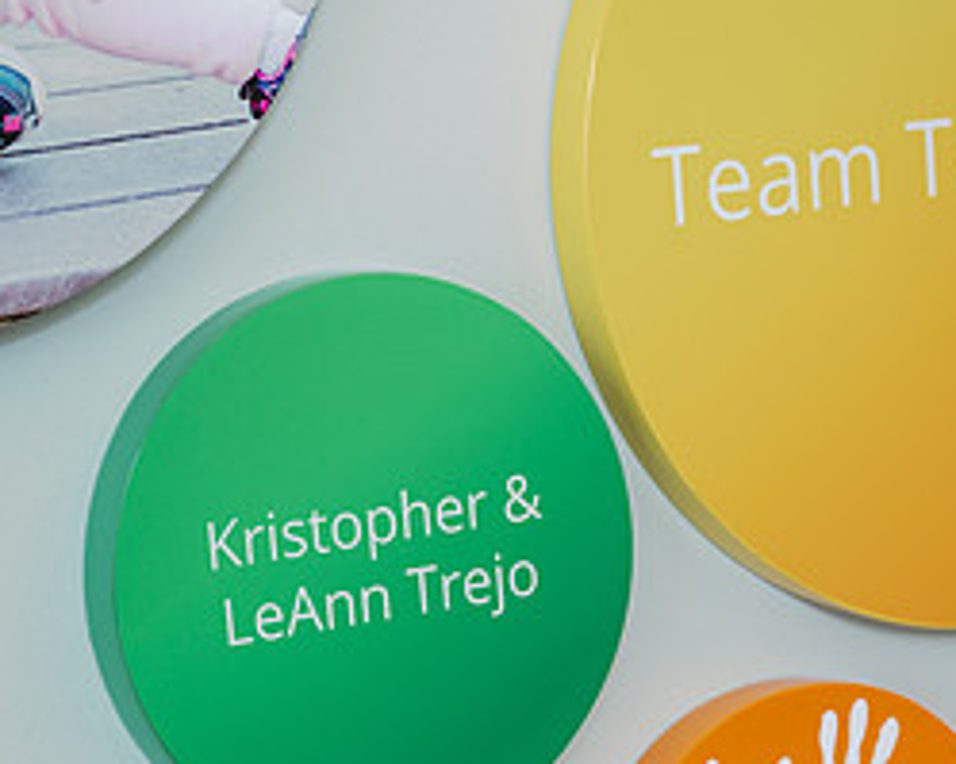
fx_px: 3394
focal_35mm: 120
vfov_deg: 12.8
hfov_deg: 16.0
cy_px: 564
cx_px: 395
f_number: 3.5
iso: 500
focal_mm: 55
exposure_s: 1/200
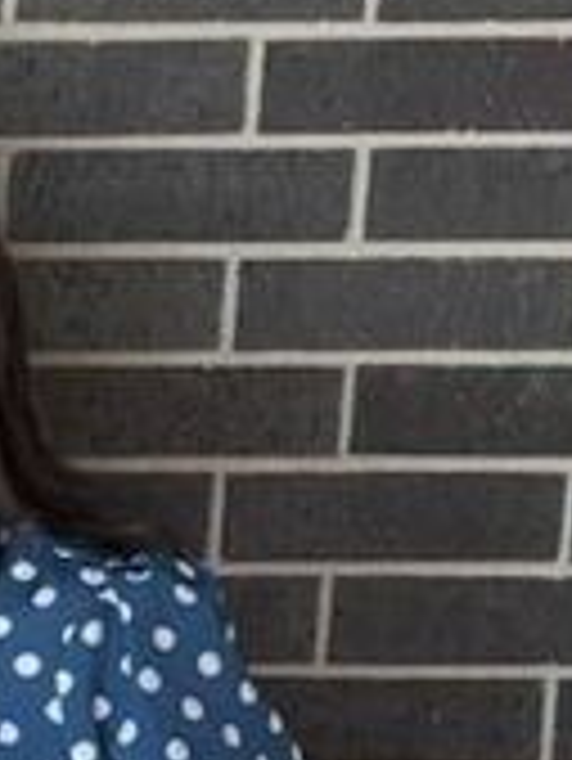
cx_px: -1099
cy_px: 1012
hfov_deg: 8.6
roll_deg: +0.5
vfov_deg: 13.1
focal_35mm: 145
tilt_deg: -12.3
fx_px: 3191
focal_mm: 6.76
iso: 64
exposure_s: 1/120
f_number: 1.78
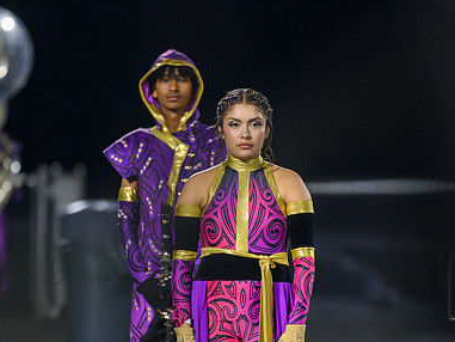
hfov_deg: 2.7
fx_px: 9625
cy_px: 225
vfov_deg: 2.0
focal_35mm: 732
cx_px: 236
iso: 12800
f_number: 5.6
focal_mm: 500
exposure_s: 1/640
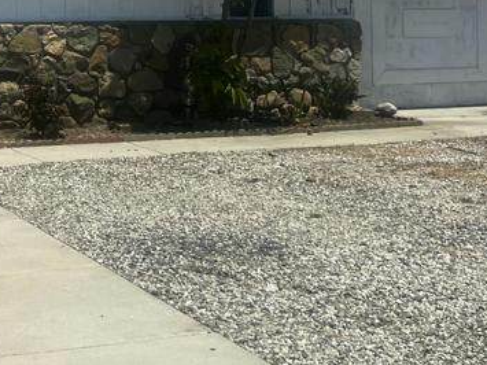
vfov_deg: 18.9
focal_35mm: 75
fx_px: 1055
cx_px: -21
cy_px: -26
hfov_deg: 24.6
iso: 50
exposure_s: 1/7463
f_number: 1.5
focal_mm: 5.7
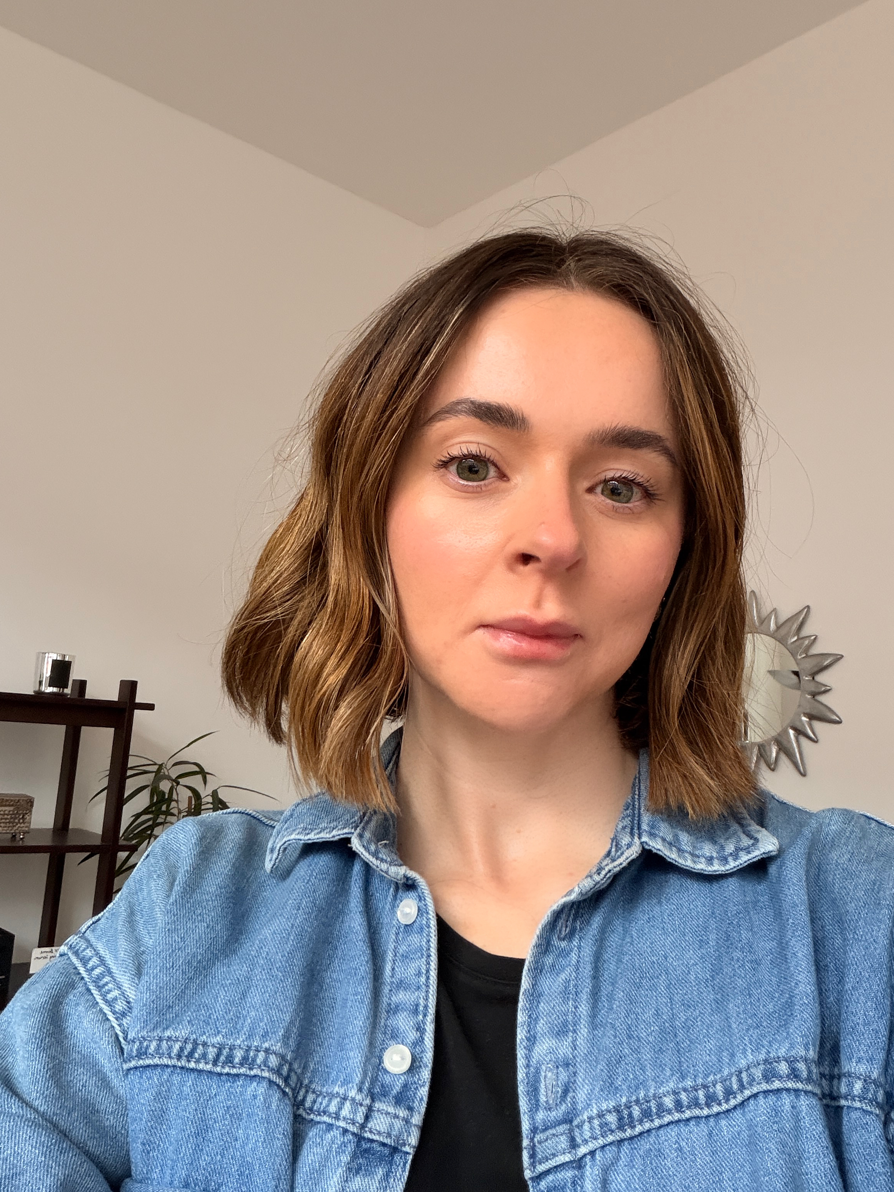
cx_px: 447
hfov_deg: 46.8
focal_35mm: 30
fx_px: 1033
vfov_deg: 60.0
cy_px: 596
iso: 320
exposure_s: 1/50
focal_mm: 2.71
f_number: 1.9
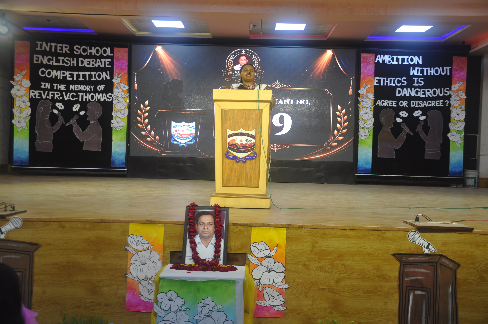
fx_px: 569
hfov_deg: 46.4
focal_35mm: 42
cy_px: 162
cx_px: 244
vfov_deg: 31.8
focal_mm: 28
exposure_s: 1/15
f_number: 4
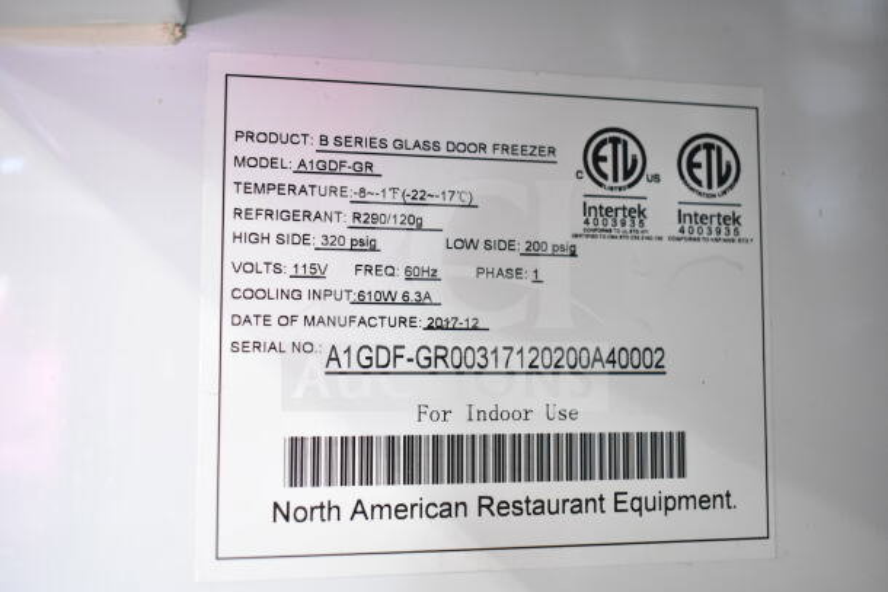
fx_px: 925
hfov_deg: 51.3
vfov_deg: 35.5
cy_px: 296
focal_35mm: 38
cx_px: 444
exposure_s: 1/40
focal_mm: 25
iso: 2500
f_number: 4
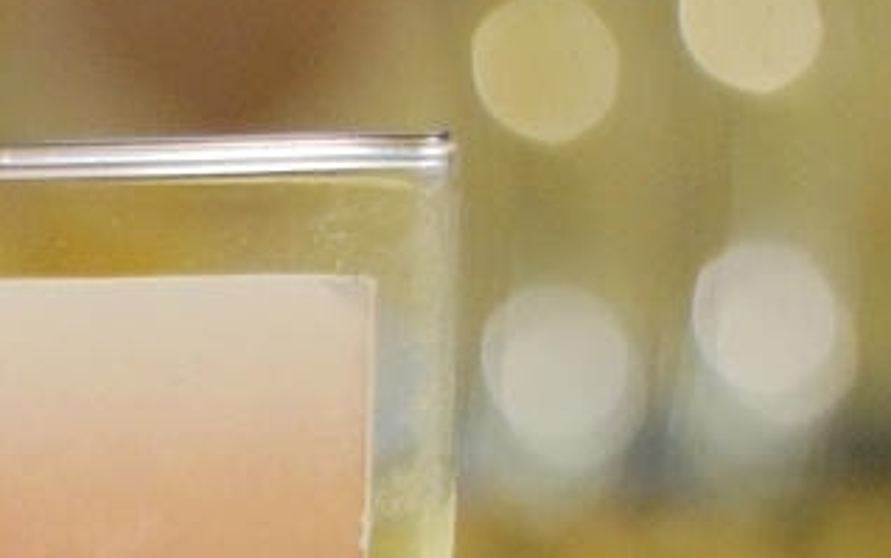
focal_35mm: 146
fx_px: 3547
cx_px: -762
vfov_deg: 8.6
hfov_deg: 12.9
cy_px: 1082
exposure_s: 1/60
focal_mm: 38
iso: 4000
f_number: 2.8
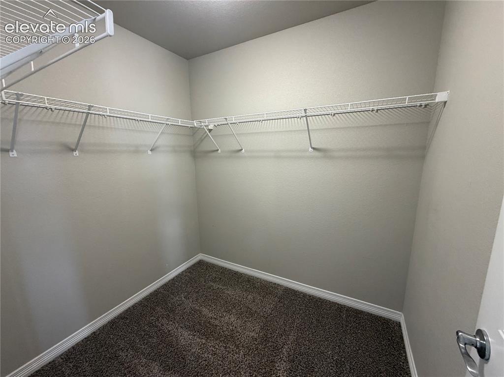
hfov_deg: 102.1
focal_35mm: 14
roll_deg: +1.3
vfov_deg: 85.6
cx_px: 252
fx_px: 204
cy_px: 188
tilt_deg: -10.3
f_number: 2.2
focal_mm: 2.22
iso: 250
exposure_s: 1/60
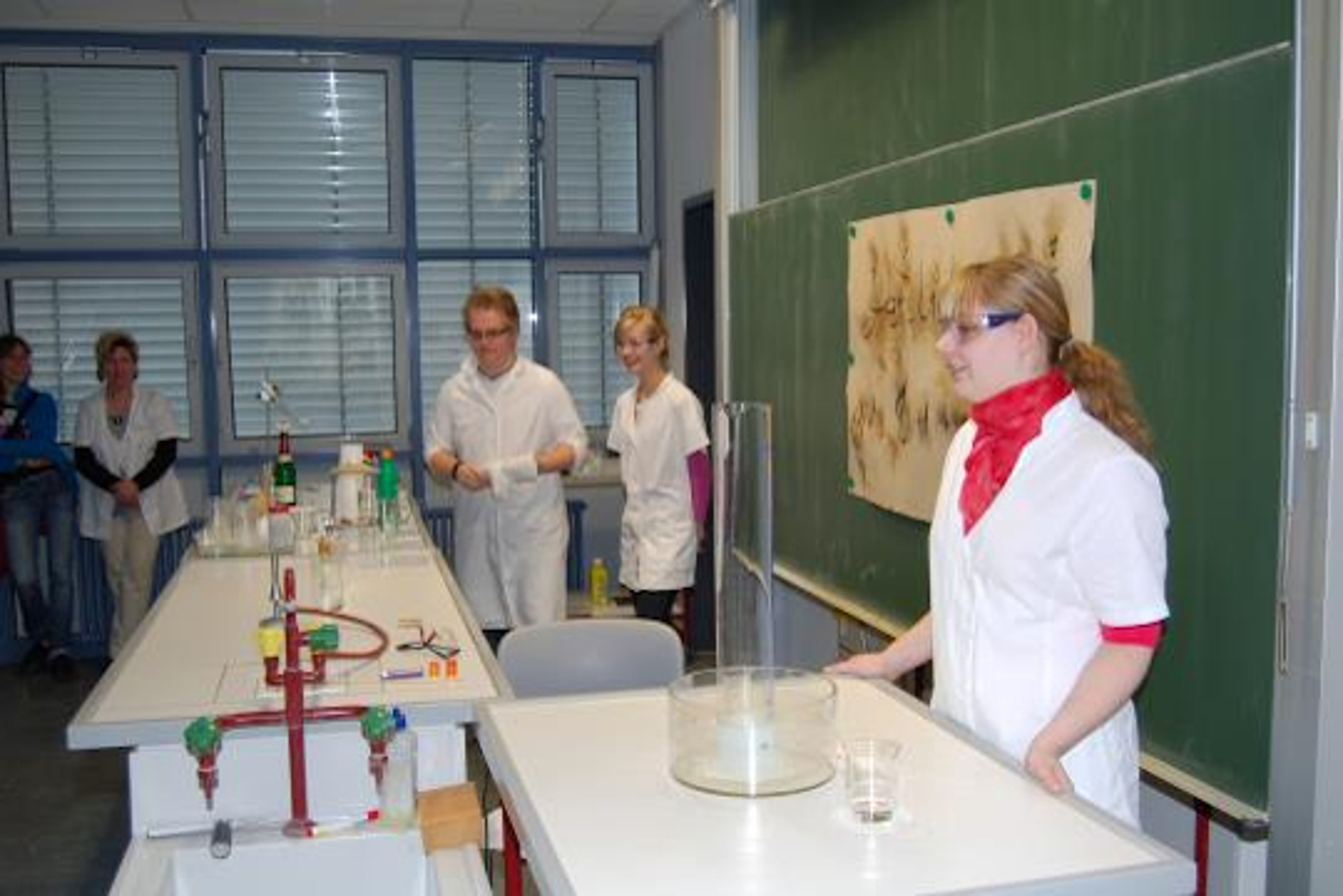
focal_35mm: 36
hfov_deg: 53.1
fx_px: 1343
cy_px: 448
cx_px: 672
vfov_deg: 36.9
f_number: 4
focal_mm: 24
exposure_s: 1/60
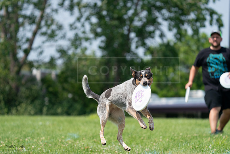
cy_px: 77
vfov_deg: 5.2
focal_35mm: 266
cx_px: 115
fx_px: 1700
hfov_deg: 7.7
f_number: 5.6
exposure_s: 1/4000
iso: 1000
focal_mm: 266
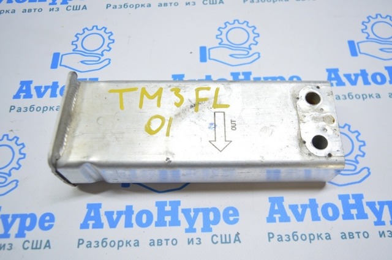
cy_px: 130
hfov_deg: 57.3
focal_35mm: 33
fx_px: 359
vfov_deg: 39.9
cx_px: 196
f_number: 3.8
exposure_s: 1/60
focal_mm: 22
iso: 400
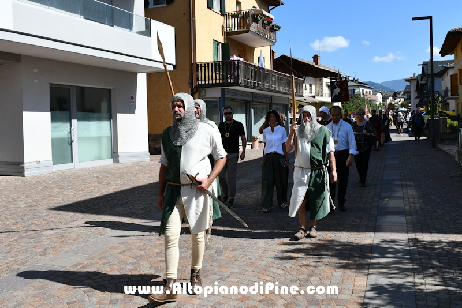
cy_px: 154
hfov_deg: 67.4
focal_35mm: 27
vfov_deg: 48.0
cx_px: 231
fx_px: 347
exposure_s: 1/320
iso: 100
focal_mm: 18
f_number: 9
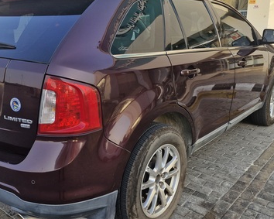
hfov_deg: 59.9
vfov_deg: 49.9
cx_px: 109
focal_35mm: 29
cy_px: 102
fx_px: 235
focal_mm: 5.54
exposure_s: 1/400
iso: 50
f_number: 1.8
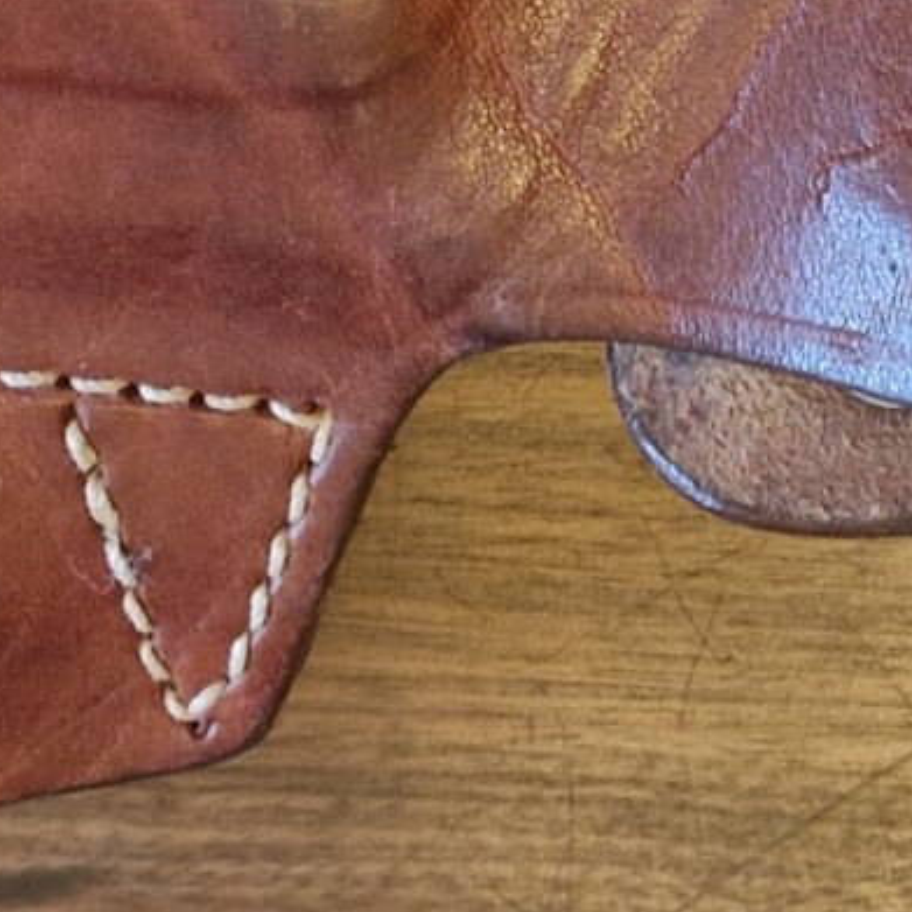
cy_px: 54
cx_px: 469
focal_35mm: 133
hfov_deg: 13.1
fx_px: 3964
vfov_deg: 13.0
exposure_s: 1/25
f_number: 1.8
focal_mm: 5.54
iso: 640
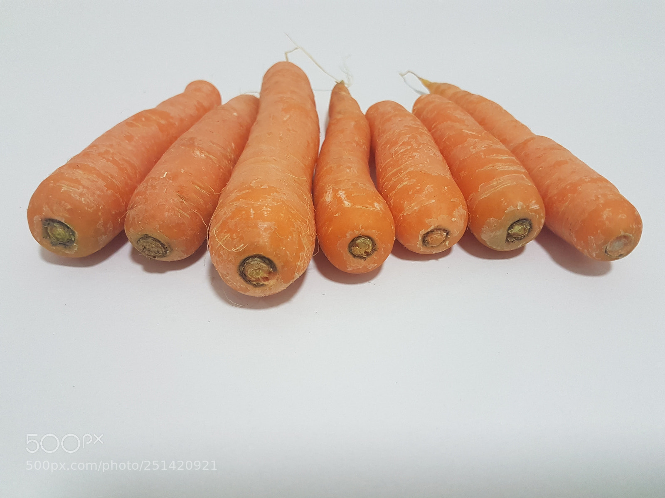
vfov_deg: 53.1
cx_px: 332
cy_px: 249
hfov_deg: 67.3
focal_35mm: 26
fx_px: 499
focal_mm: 4.2
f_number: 1.7
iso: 160
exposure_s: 1/50
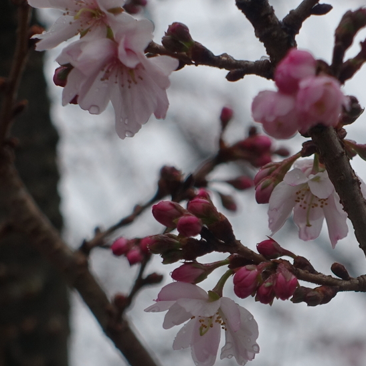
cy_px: 306
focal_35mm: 174
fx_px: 2081
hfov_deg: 10.0
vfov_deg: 10.0
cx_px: 244
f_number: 4
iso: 200
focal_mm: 25.7
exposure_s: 1/250
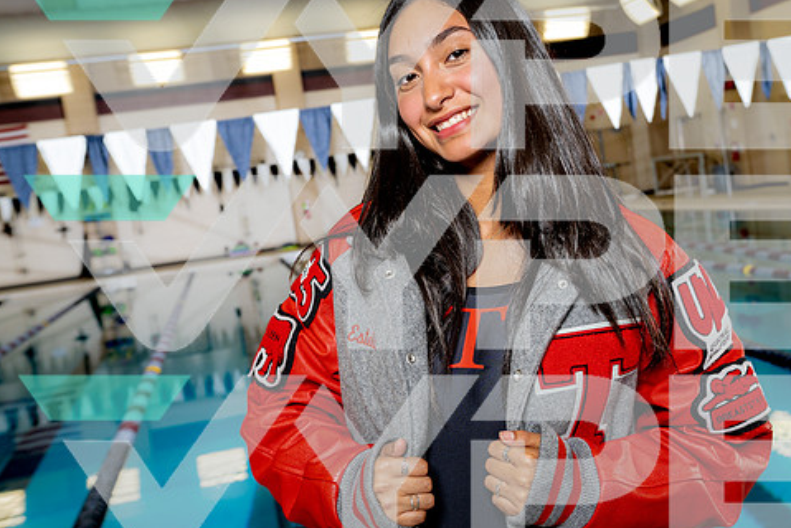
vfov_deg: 29.3
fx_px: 1011
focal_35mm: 46
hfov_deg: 42.6
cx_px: 444
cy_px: 263
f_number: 5.6
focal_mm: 38
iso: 320
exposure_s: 1/250
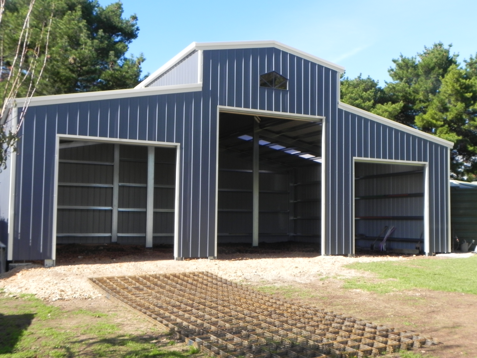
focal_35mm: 41
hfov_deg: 45.8
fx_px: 565
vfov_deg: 35.1
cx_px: 238
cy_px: 179
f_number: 5.6
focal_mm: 7.3
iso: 160
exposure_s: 1/228
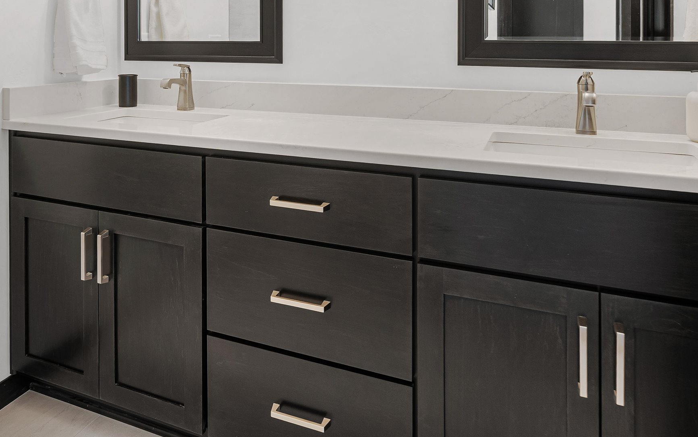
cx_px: 258
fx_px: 552
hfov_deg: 63.6
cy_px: 42
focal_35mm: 29
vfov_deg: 39.9
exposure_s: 1.3
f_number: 8
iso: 100
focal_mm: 16
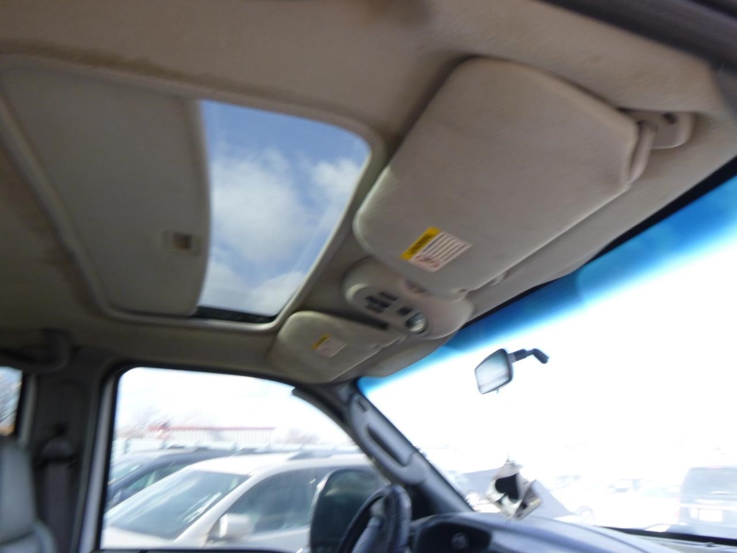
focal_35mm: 25
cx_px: 368
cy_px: 276
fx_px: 532
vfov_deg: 54.9
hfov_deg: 69.4
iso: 100
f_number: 3.9
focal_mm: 4.5
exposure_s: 1/60
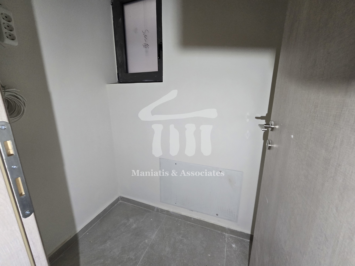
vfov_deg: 89.9
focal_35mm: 13
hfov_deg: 106.2
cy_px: 133
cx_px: 178
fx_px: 133
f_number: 2.2
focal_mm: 2.2
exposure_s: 1/100
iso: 320
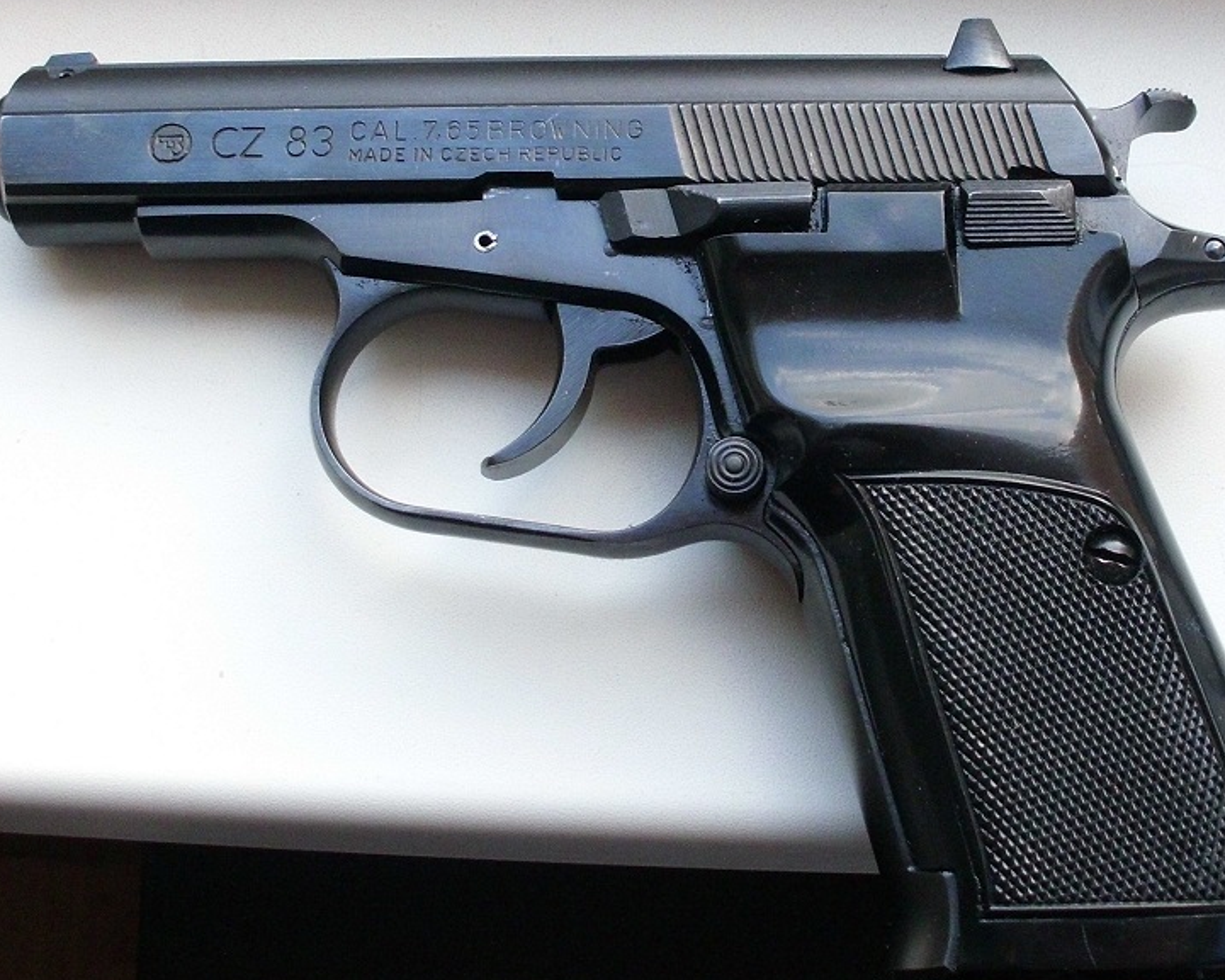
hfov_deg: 46.8
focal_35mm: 39
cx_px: 641
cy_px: 505
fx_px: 1414
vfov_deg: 38.2
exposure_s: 1/100
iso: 200
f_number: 2.9
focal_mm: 6.3
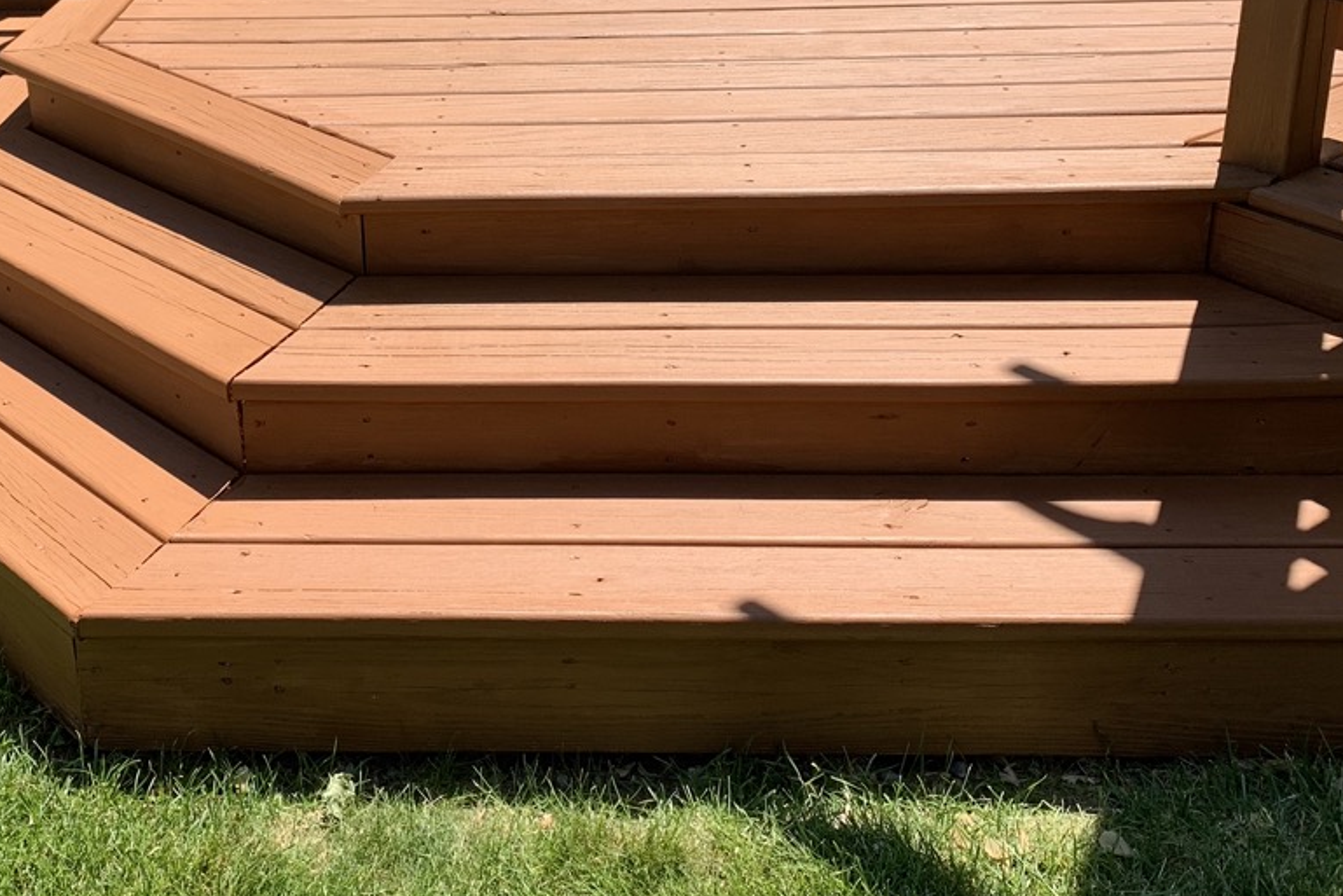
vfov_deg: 29.1
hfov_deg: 43.3
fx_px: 1679
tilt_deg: -18.5
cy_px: 159
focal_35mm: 45
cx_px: 526
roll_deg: +2.3
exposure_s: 1/1490
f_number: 1.8
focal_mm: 4.25
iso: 25
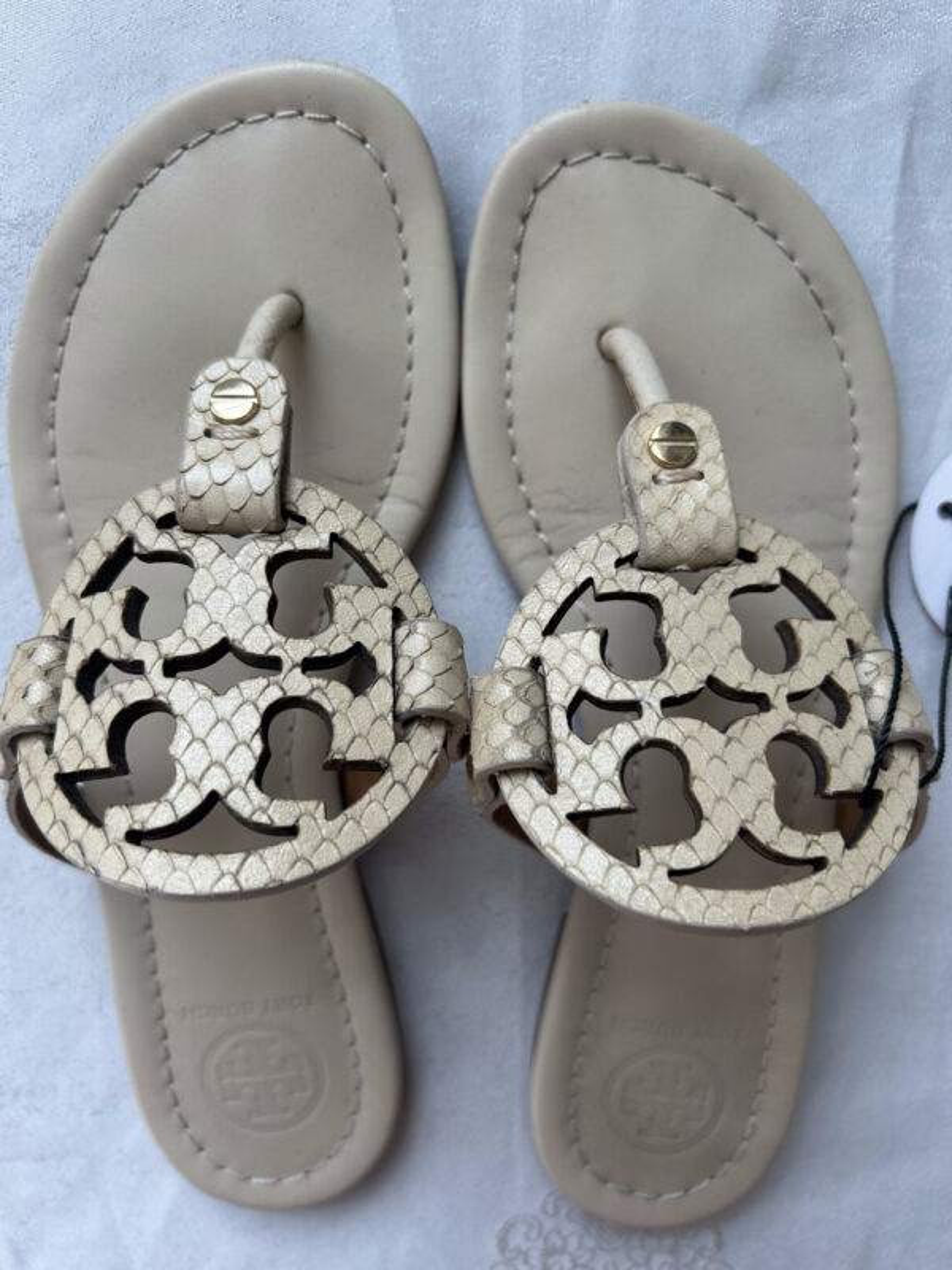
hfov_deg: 53.1
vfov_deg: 67.3
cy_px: 635
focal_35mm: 26
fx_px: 953
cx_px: 476
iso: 40
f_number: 1.5
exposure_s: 1/250
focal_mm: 5.7
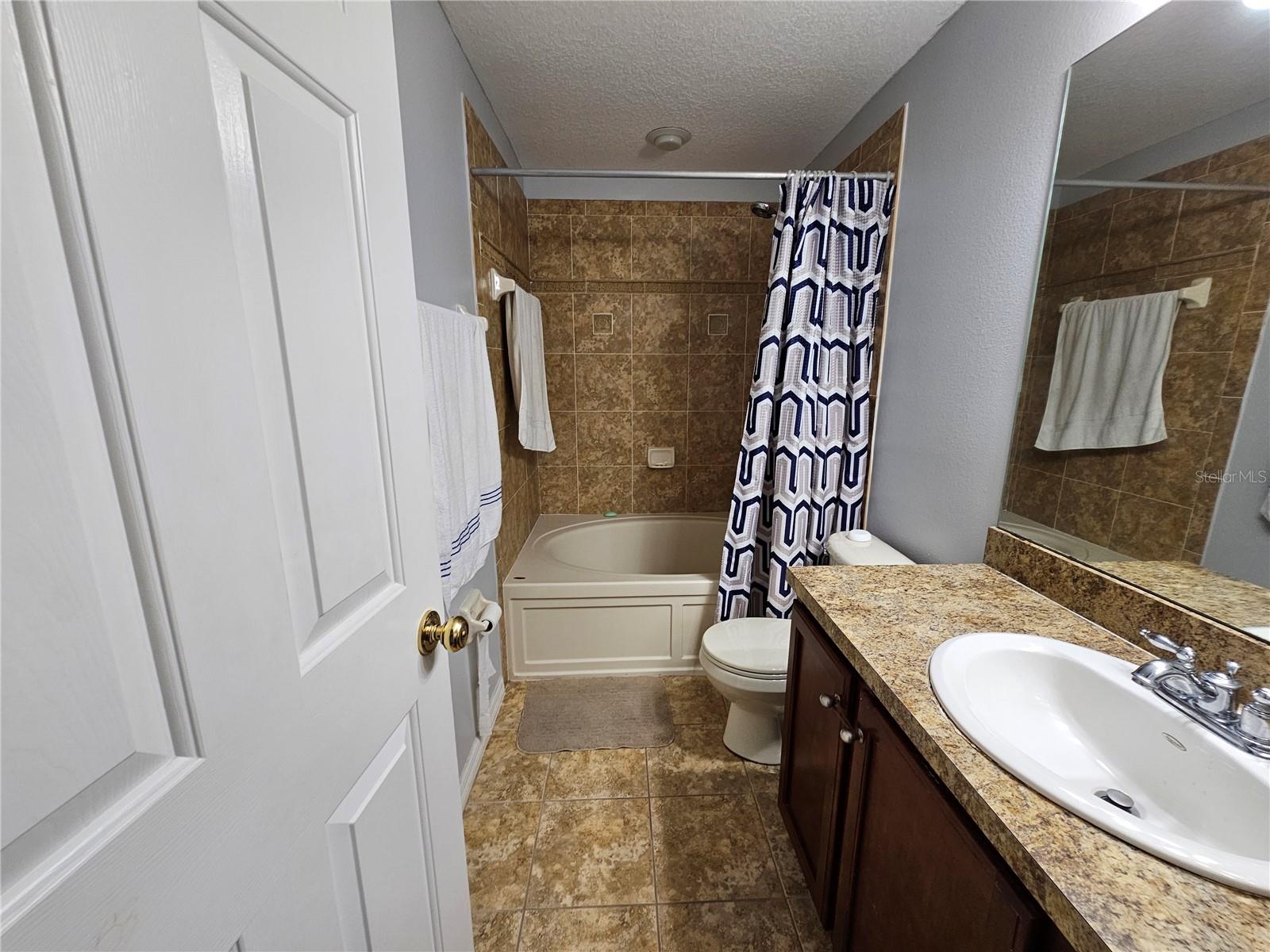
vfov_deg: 89.9
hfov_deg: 106.2
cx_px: 635
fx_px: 477
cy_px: 476
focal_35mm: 13
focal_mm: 2.2
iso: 80
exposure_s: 1/60
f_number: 2.2
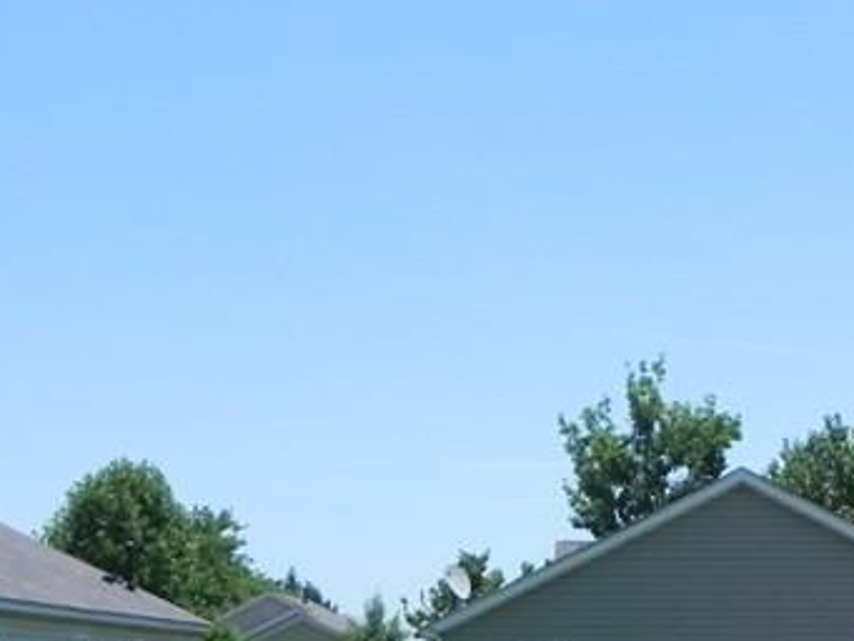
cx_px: 972
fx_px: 2147
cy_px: 819
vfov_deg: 16.1
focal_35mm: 87
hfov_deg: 21.2
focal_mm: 5.2
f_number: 4
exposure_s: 1/1149
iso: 160
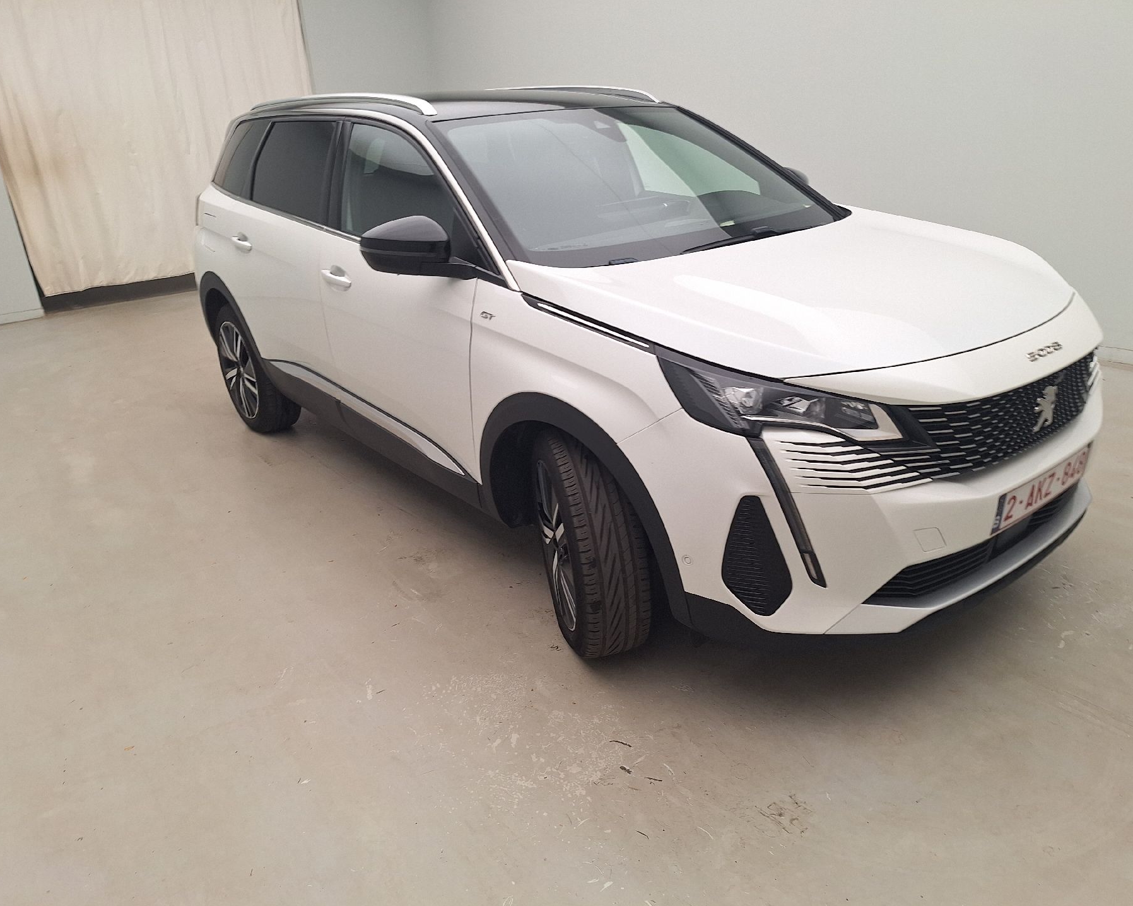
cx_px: 589
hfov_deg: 70.3
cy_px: 453
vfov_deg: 58.8
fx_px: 805
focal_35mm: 24
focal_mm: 5.54
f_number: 1.8
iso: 40
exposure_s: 1/116
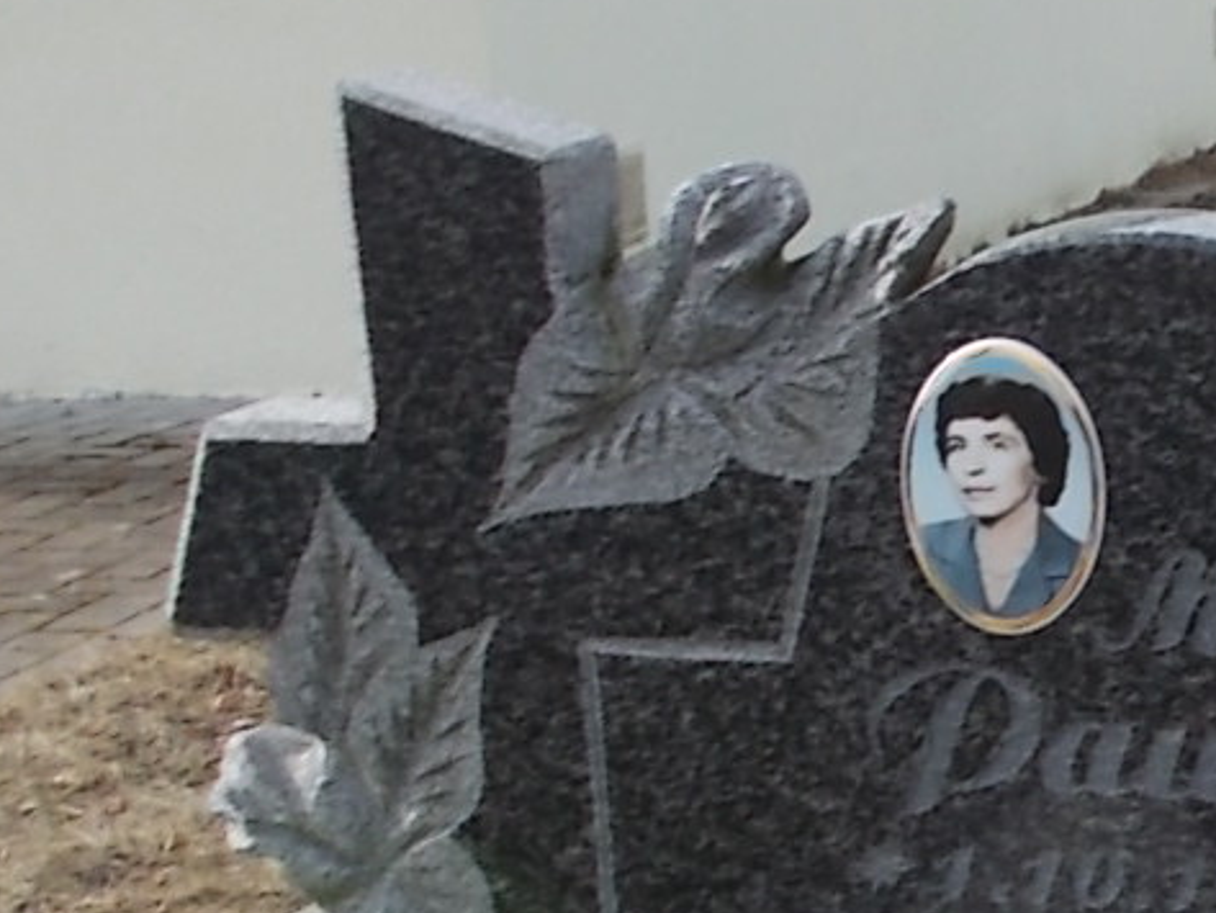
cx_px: 1370
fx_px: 3092
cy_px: 682
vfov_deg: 16.7
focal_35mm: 88
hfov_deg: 21.0
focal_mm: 4.6
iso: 80
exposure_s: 1/100
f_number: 8
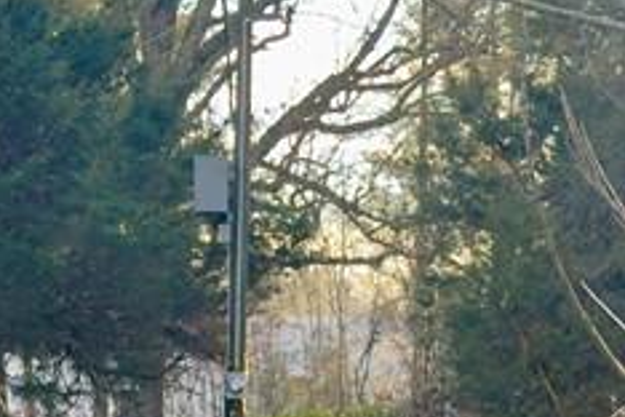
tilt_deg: -4.0
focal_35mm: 159
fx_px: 2760
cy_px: 545
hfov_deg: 12.9
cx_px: 502
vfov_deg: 8.5
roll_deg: -0.5
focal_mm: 6.86
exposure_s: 1/266
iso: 100
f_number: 1.78
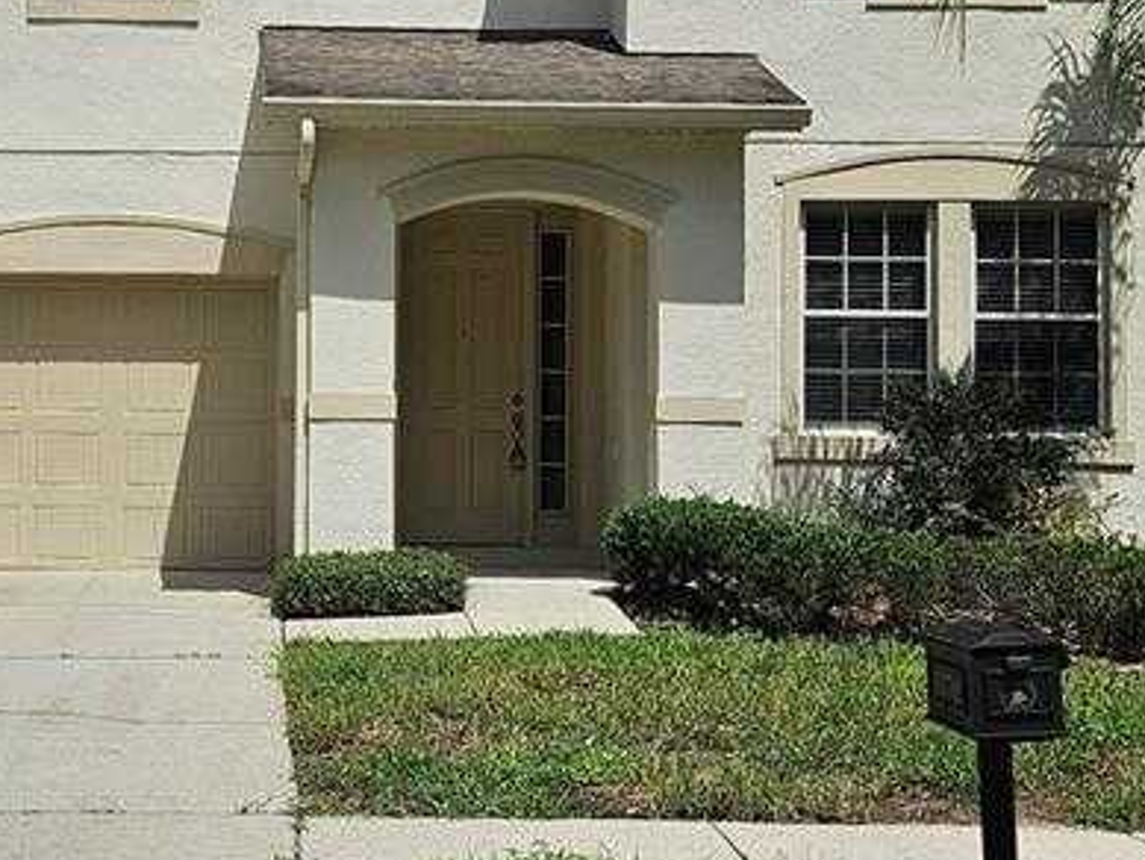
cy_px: 318
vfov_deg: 19.9
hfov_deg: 25.8
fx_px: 2448
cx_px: 227
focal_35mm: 74
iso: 50
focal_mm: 5
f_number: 1.8
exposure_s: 1/9365
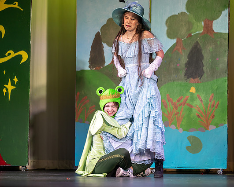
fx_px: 1143
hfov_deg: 11.7
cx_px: 134
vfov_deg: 9.4
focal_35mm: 165
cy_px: 94
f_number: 2.8
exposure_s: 1/250
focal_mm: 140
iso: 220
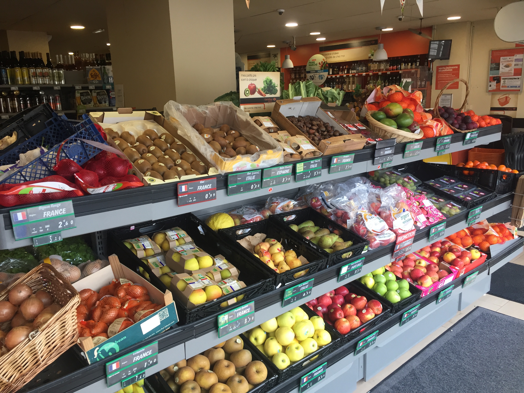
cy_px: 196
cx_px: 262
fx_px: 439
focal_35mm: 29
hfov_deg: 61.7
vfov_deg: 48.2
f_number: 2.2
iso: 32
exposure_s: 1/33
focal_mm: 4.15
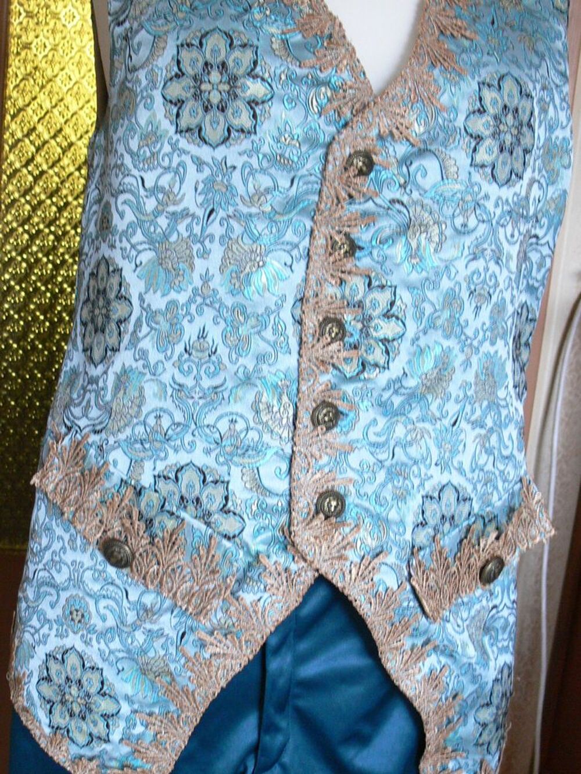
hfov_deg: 40.7
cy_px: 387
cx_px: 290
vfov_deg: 52.6
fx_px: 783
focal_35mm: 35
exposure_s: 1/30
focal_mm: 7.4
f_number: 2.8
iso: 200
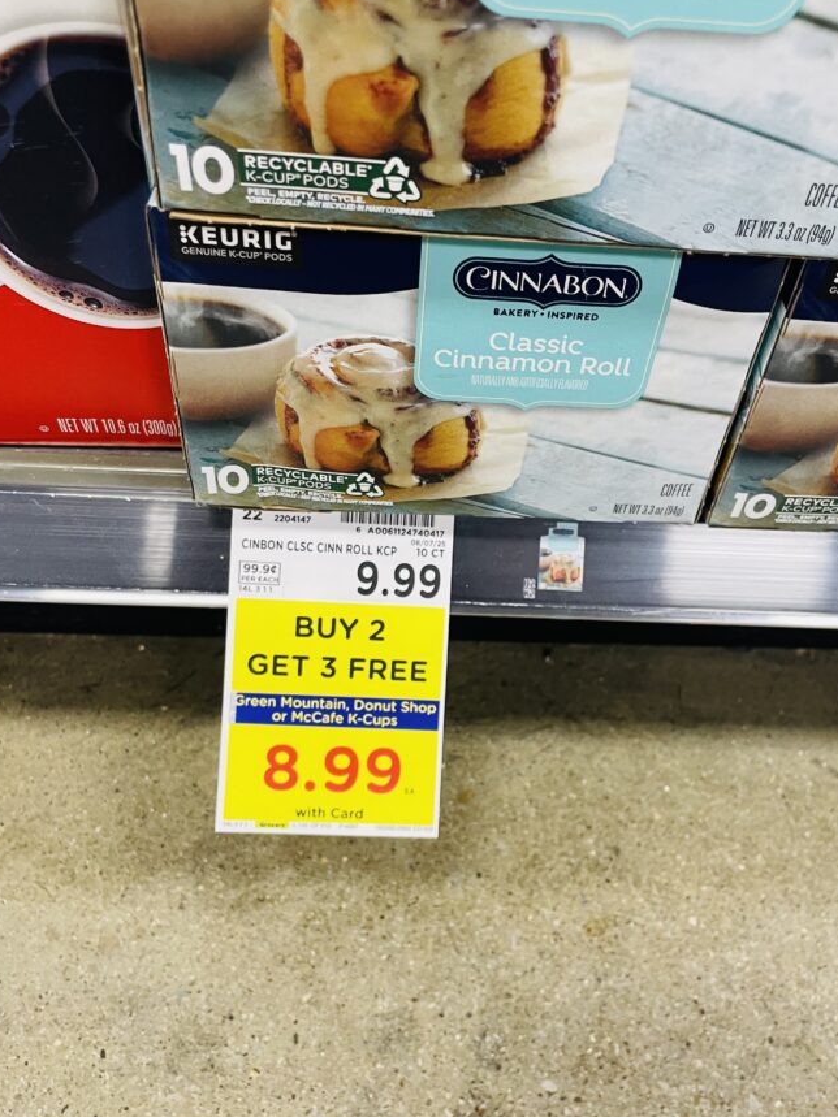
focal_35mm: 31
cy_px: 525
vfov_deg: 58.3
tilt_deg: -51.1
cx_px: 420
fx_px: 1001
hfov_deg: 45.4
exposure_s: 1/60
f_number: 1.6
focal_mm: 4.2
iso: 125
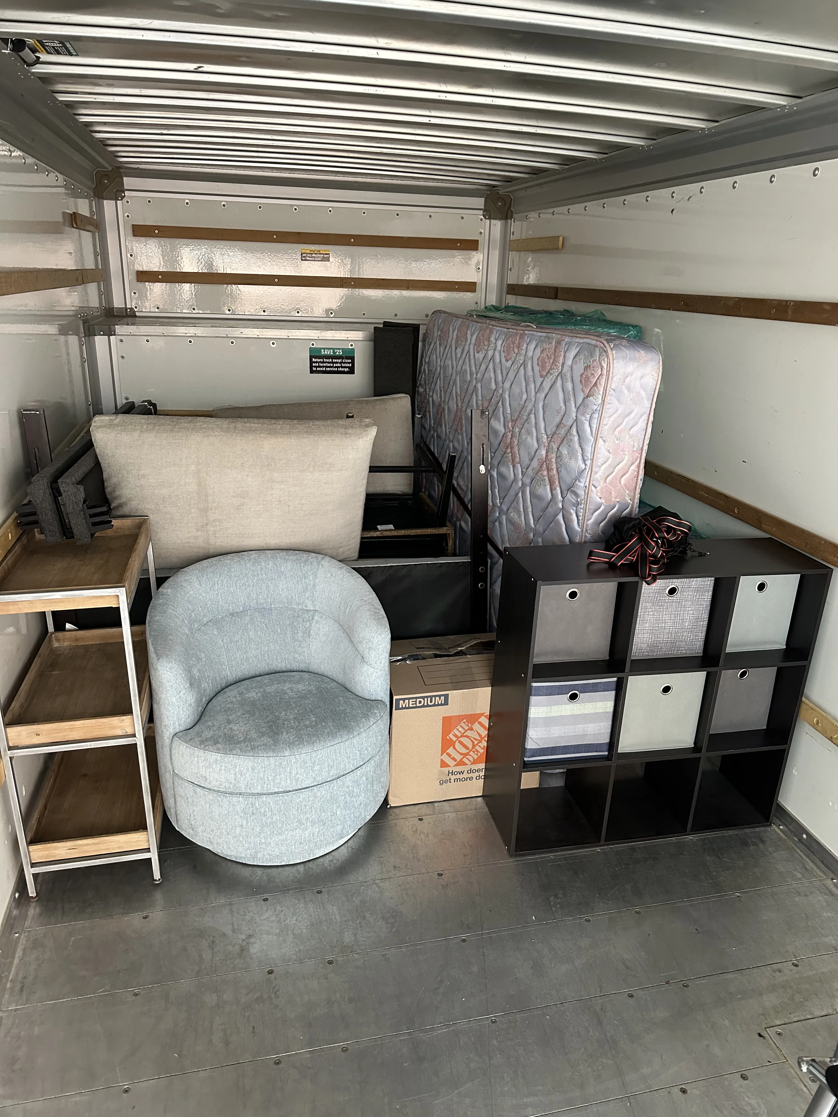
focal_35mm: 24
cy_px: 558
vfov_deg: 71.6
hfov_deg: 56.8
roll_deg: -1.3
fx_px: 775
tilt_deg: -25.3
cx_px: 419
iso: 500
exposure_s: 1/60
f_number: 1.78
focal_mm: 6.86
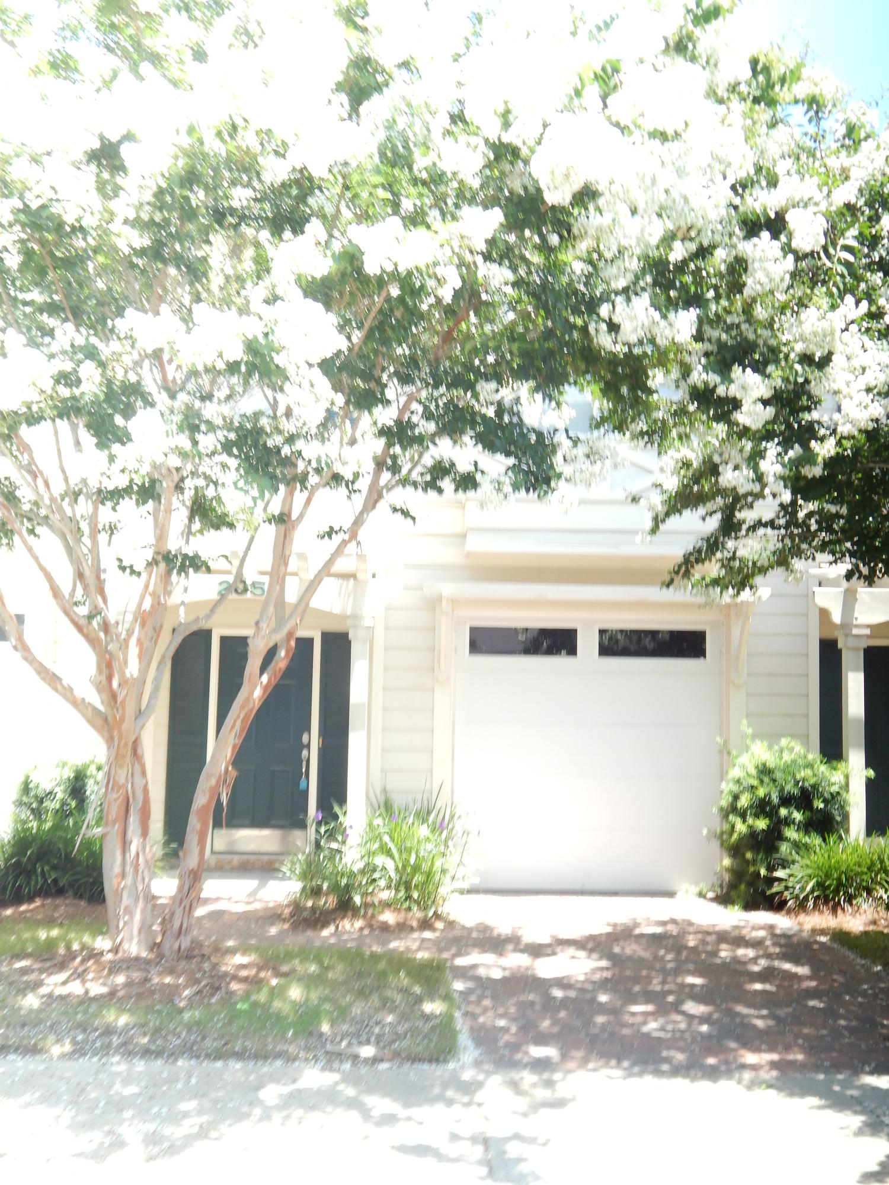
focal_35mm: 38
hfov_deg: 37.7
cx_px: 444
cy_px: 592
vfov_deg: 49.0
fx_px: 1301
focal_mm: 6.8
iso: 125
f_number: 3.4
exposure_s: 1/400
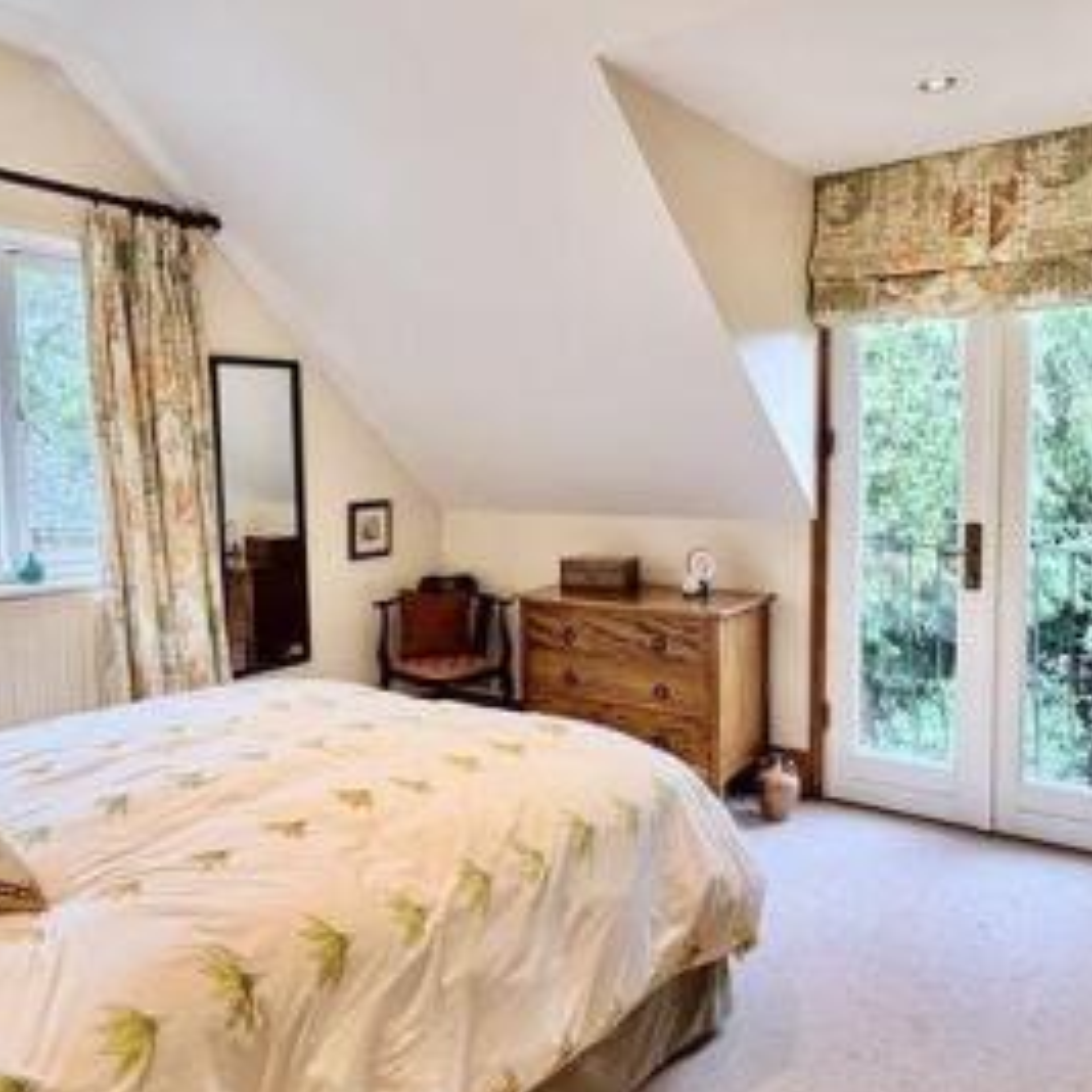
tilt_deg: -3.9
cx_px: 534
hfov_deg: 59.1
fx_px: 964
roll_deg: +1.3
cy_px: 530
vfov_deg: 59.1
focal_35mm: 27
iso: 160
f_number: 2.2
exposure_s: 1/100
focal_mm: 2.22
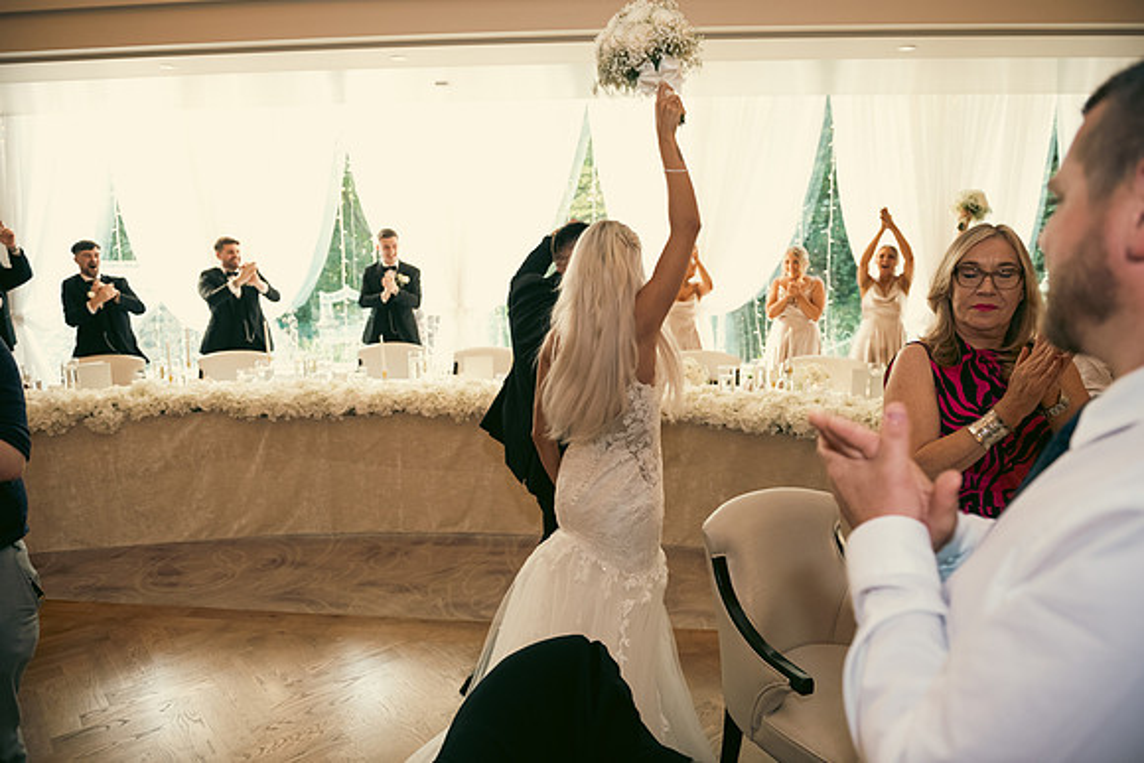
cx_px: 572
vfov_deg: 53.2
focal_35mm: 24
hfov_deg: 73.7
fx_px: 763
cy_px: 382
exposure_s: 1/160
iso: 800
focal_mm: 24
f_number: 3.5
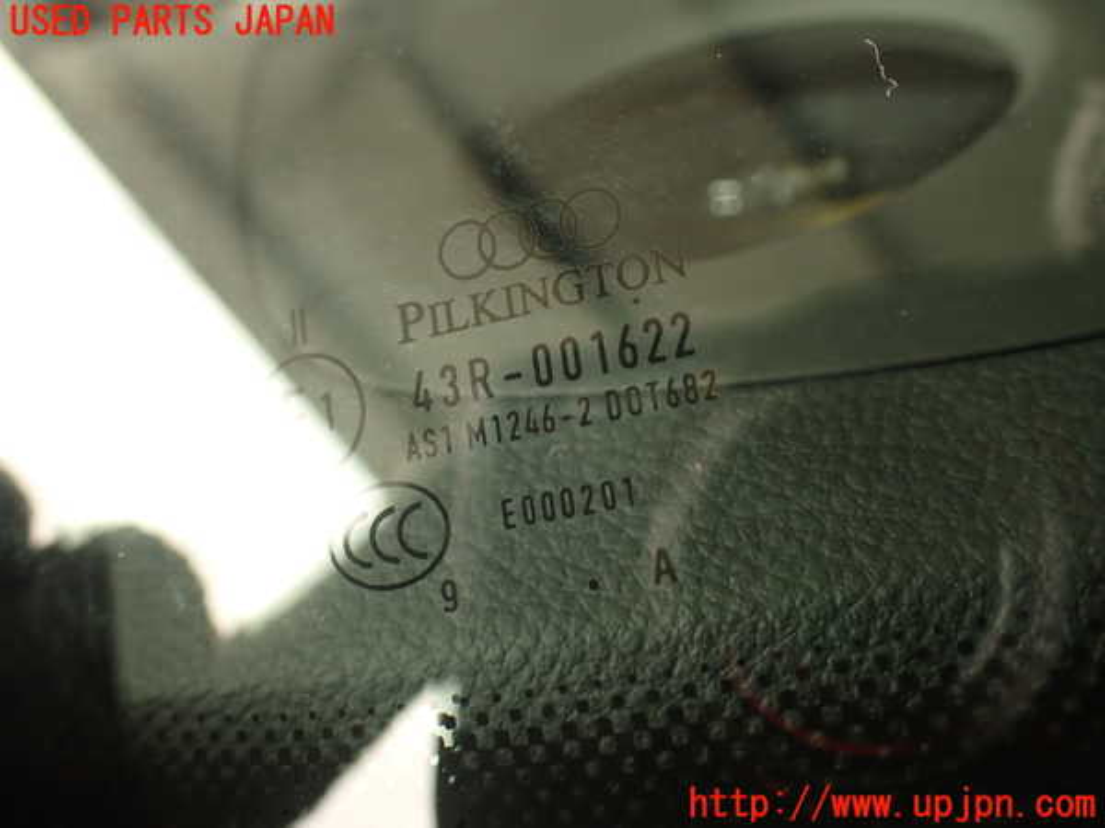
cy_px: 414
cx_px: 552
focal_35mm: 32
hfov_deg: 56.8
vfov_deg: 44.2
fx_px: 1021
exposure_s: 1/100
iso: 100
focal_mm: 5.79
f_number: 2.4
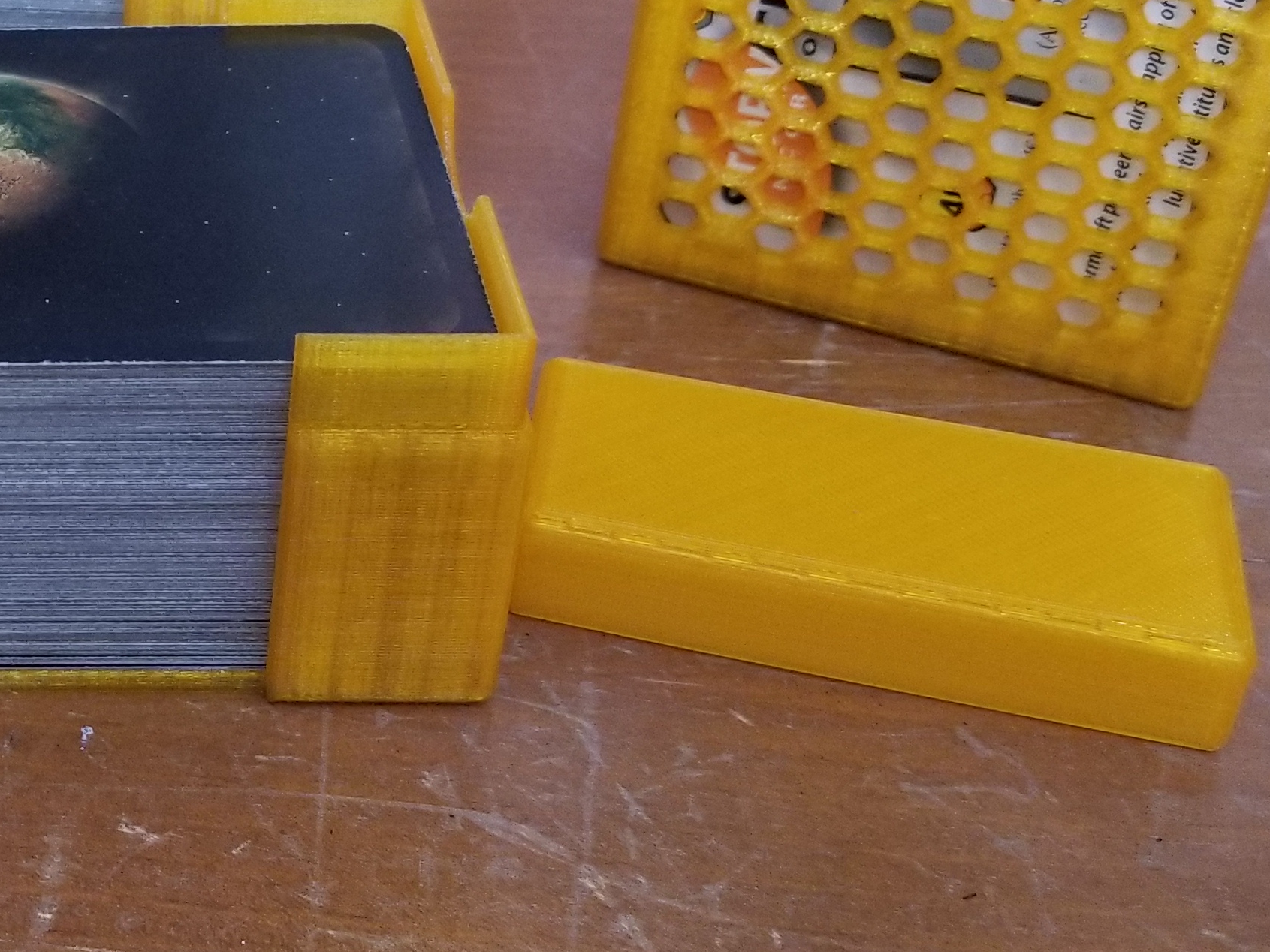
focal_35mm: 62
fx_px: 2275
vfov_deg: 23.3
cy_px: 209
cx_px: -81
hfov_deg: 28.7
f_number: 1.7
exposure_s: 1/50
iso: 200
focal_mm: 4.25
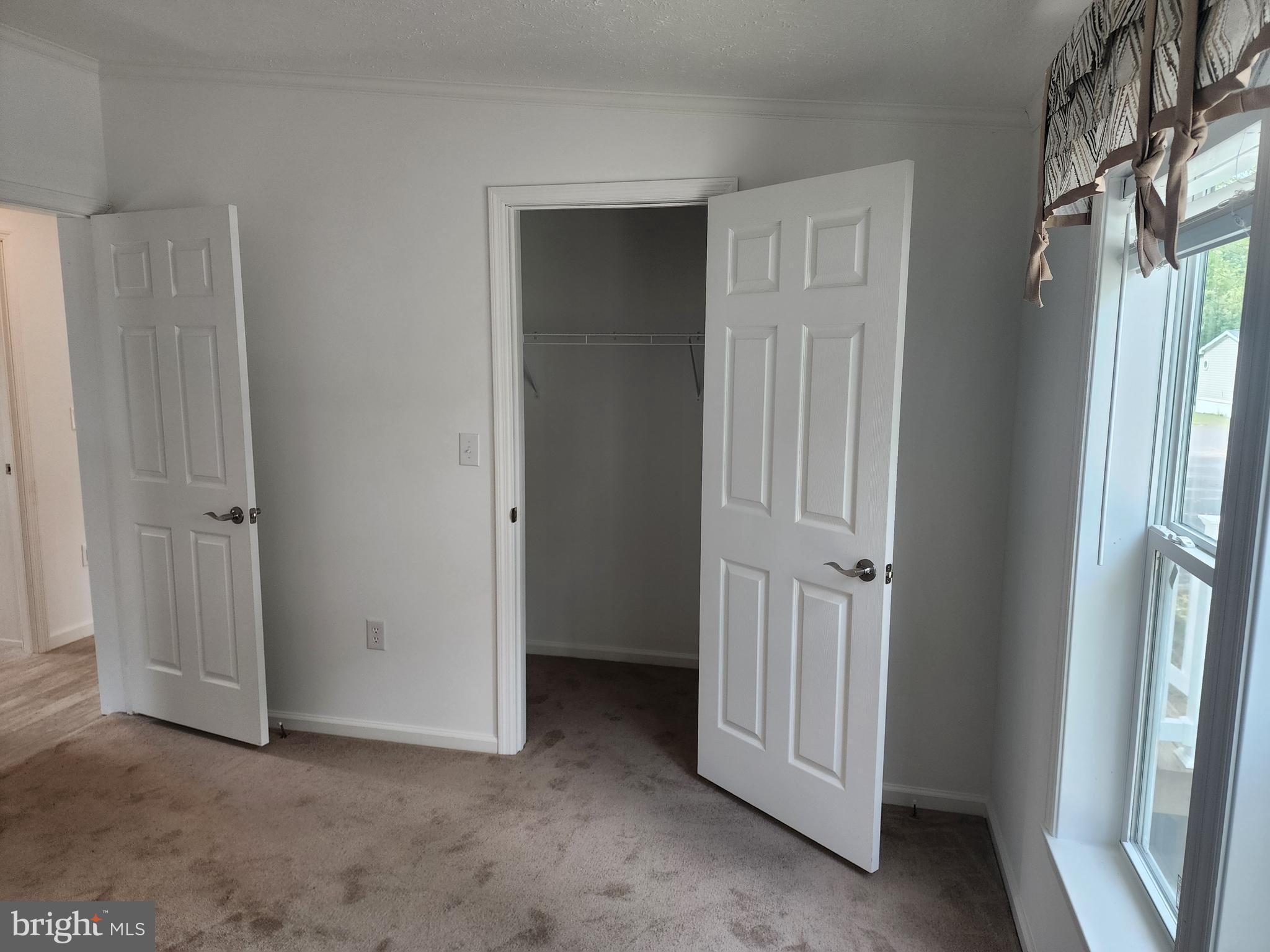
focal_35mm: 23
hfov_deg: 73.9
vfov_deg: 58.9
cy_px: 476
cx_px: 635
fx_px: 844
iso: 125
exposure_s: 1/120
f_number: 1.8
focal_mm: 6.4
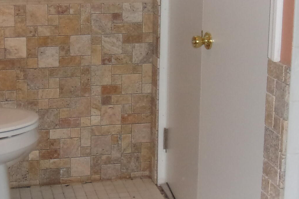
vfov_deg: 16.5
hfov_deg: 24.8
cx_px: 136
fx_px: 681
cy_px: 32
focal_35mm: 82
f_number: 3
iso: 200
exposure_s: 1/34
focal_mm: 4.9
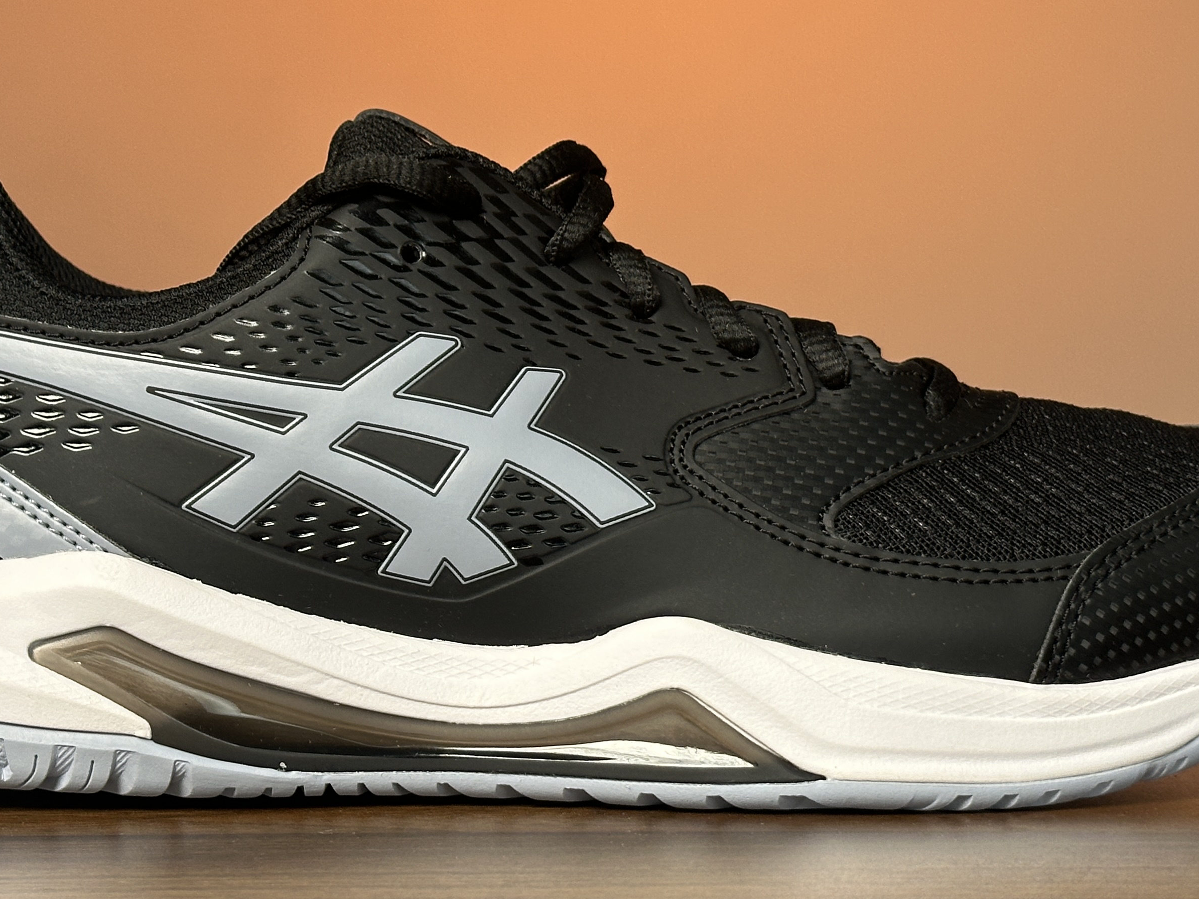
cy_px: 435
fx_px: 2806
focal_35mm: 81
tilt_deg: -1.9
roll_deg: +0.3
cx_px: 580
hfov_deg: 24.1
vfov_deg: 18.2
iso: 80
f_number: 1.78
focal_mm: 6.86
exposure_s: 1/114
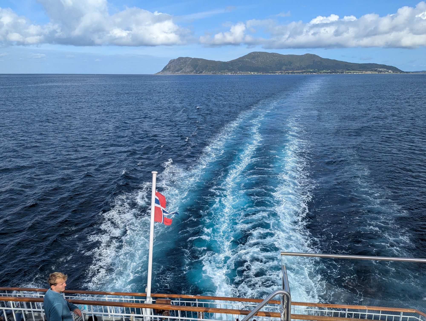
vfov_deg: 56.9
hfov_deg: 71.5
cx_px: 213
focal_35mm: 24
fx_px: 296
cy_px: 160
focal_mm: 6.81
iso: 42
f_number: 1.85
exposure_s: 1/1984
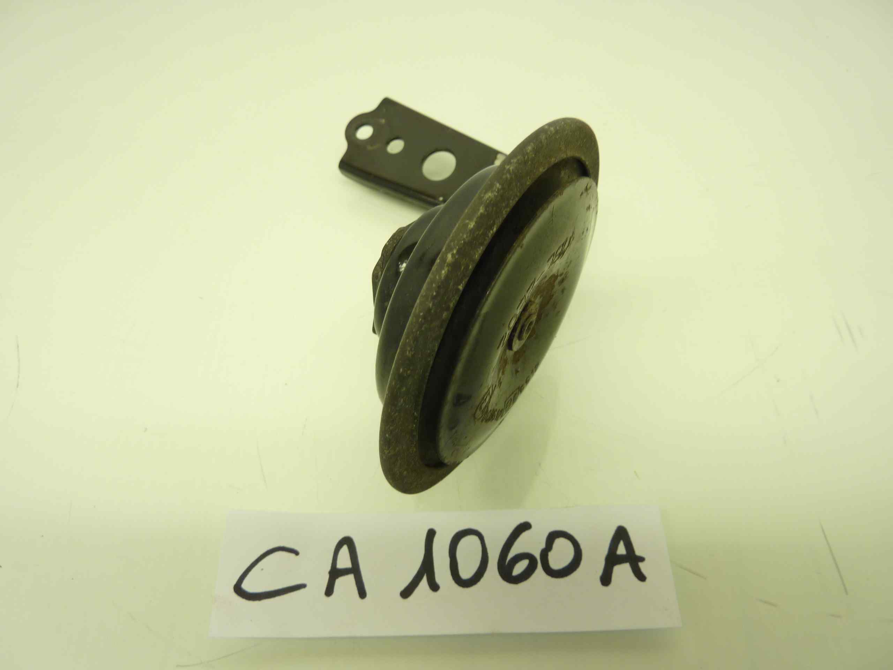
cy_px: 335
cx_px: 446
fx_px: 645
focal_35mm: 25
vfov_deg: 54.9
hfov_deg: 69.4
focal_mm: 4.1
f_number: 3.3
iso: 80
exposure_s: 1/25
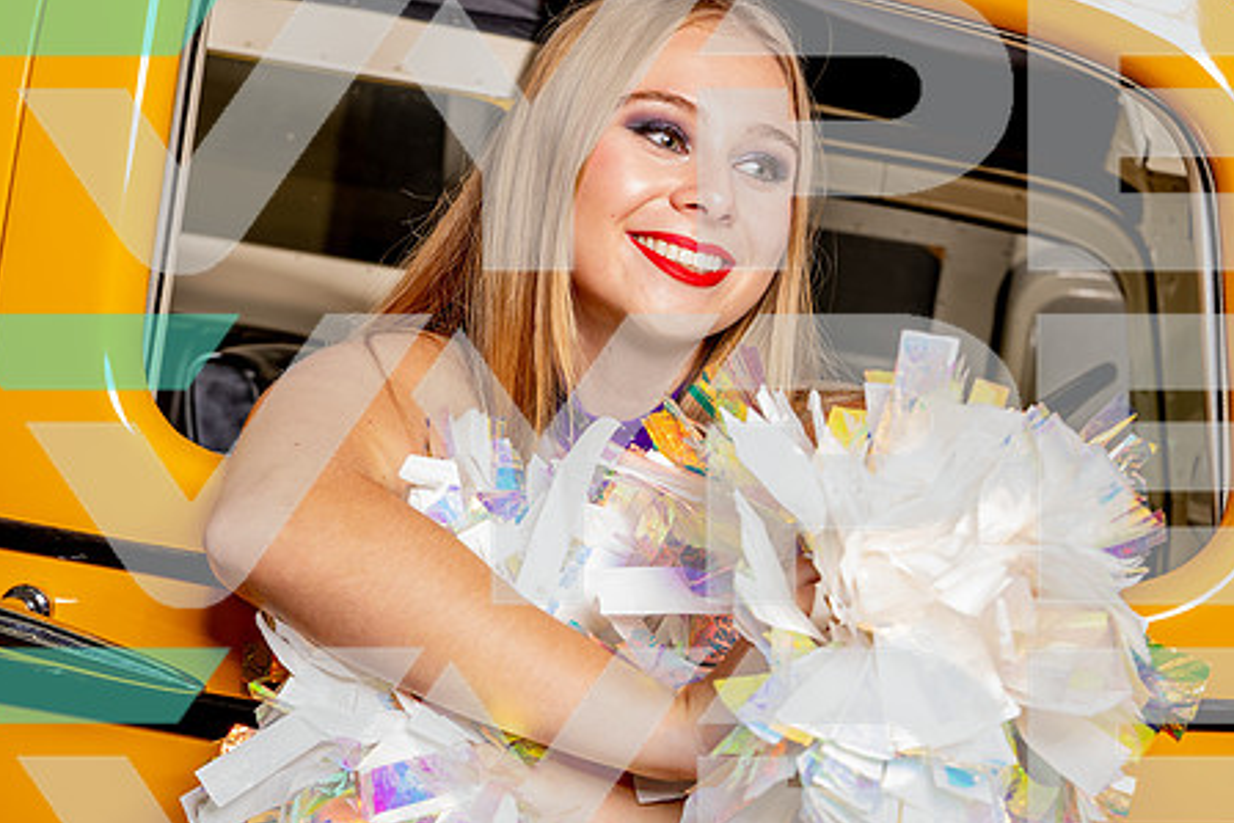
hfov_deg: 35.0
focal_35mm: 57
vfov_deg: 23.8
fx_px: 1954
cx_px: 653
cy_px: 461
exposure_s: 1/125
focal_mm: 44
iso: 200
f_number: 5.6
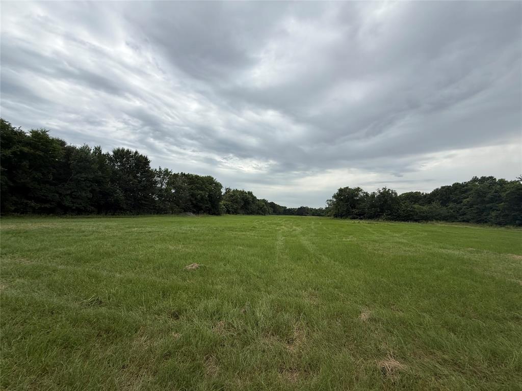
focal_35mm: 14
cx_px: 261
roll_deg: -1.2
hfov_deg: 102.1
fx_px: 211
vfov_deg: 85.7
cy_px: 196
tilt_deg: +5.5
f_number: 2.2
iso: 50
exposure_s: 1/2841
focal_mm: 2.22
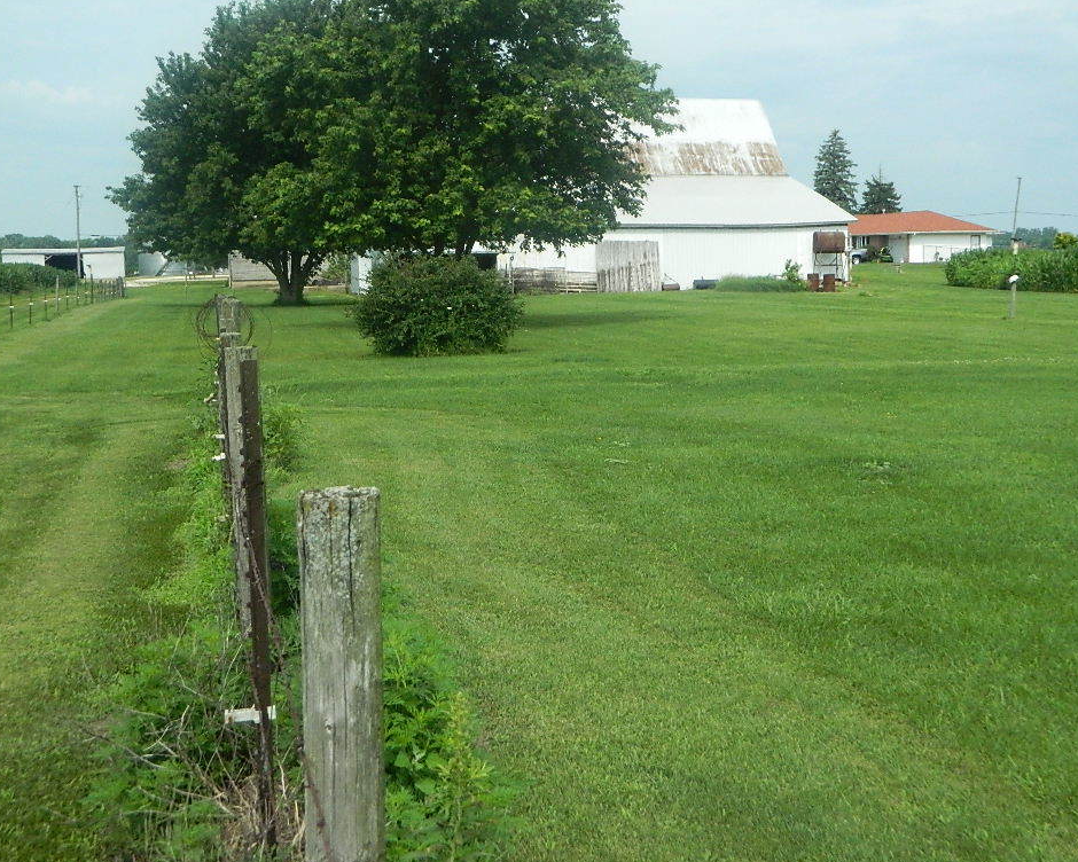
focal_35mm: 50
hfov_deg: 37.3
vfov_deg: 30.3
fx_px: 1595
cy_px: 429
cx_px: 558
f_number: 10.2
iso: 400
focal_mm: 8.4
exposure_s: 1/640
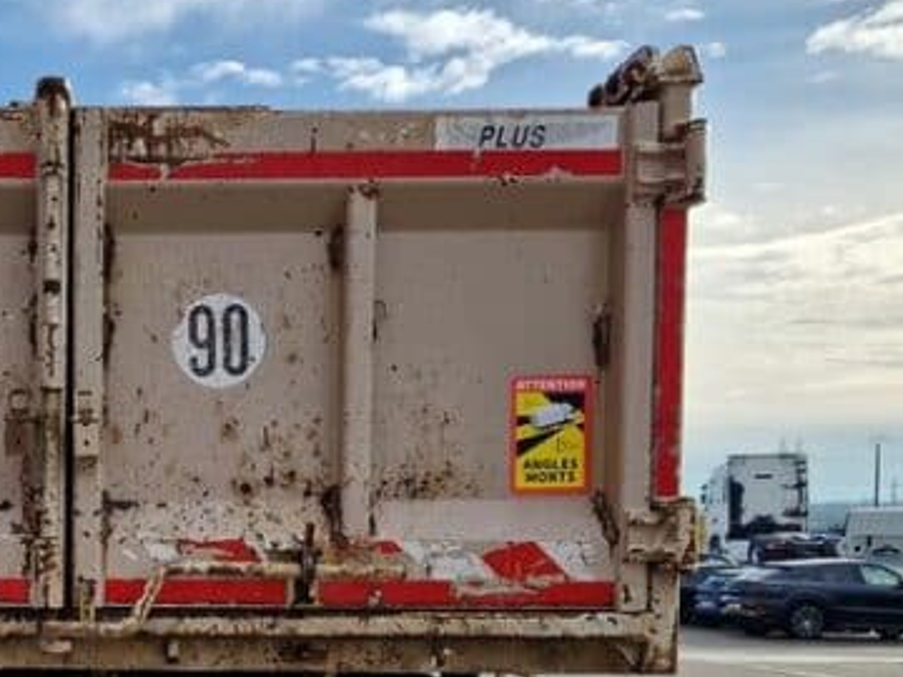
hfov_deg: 36.4
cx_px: 83
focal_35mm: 49
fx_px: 1278
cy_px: 604
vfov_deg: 28.6
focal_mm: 5.4
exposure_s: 1/1272
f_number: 1.8
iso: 50
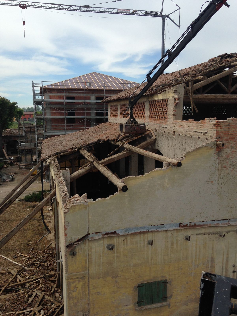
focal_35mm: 33
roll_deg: -0.4
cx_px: 118
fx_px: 301
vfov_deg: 55.4
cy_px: 158
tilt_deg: -10.3
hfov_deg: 42.9
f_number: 2.4
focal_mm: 4.12
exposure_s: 1/1808
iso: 50
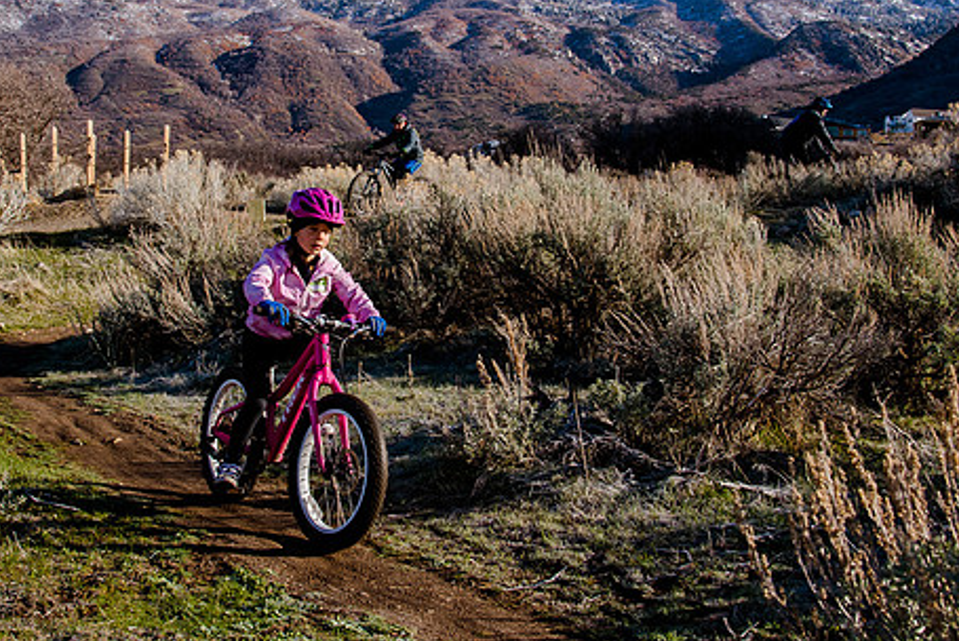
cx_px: 372
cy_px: 242
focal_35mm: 59
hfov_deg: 33.8
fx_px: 1573
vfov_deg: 23.0
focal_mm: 32
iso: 250
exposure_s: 1/320
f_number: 10
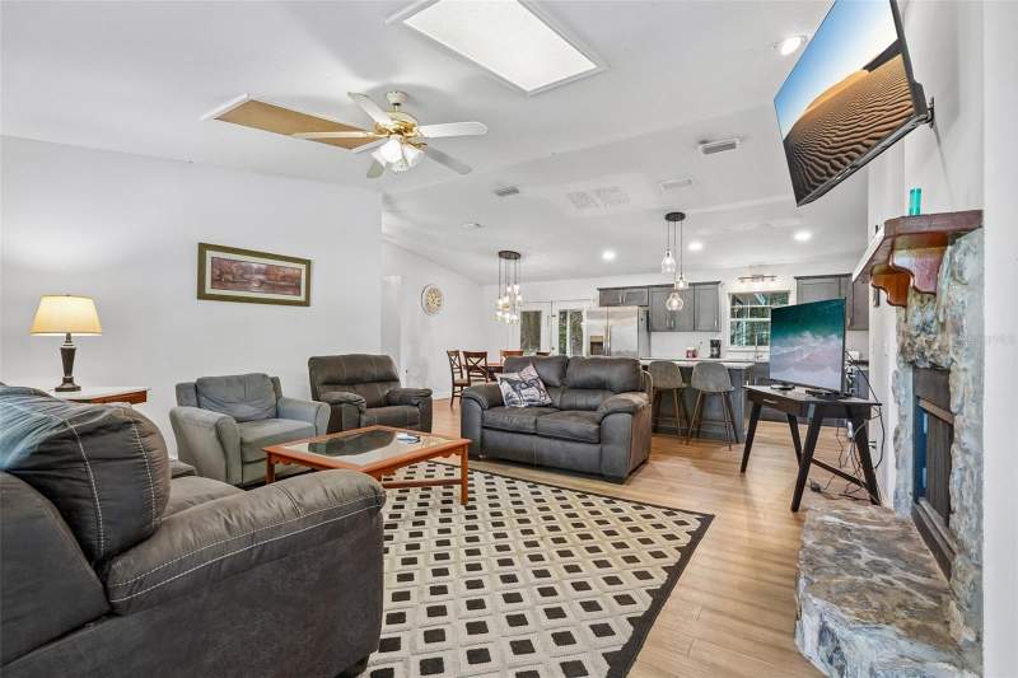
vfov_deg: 73.7
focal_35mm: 16
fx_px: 452
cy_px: 339
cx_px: 509
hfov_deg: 96.7
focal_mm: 16
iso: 400
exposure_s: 1/6
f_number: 8
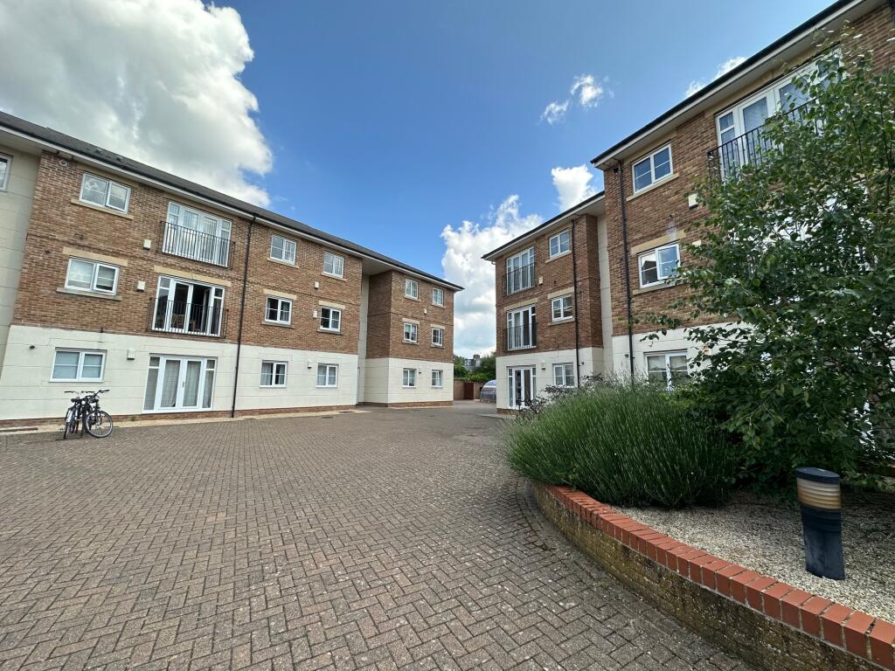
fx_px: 362
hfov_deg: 102.1
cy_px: 336
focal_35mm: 14
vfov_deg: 85.7
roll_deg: -0.5
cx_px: 448
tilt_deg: +7.9
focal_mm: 2.22
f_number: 2.2
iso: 40
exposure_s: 1/1092
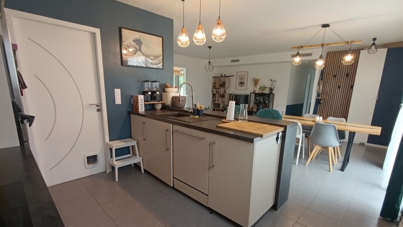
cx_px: 207
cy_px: 130
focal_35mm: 18
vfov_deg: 60.8
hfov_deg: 92.6
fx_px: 192
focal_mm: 1.65
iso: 250
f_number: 2.2
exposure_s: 1/50
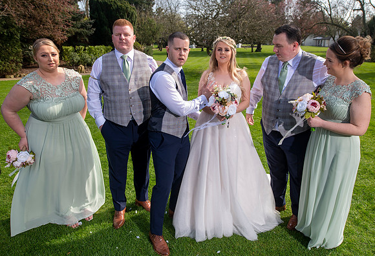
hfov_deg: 70.7
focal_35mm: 25
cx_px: 196
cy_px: 105
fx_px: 264
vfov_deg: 51.4
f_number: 4.5
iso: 125
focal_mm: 21
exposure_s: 1/400
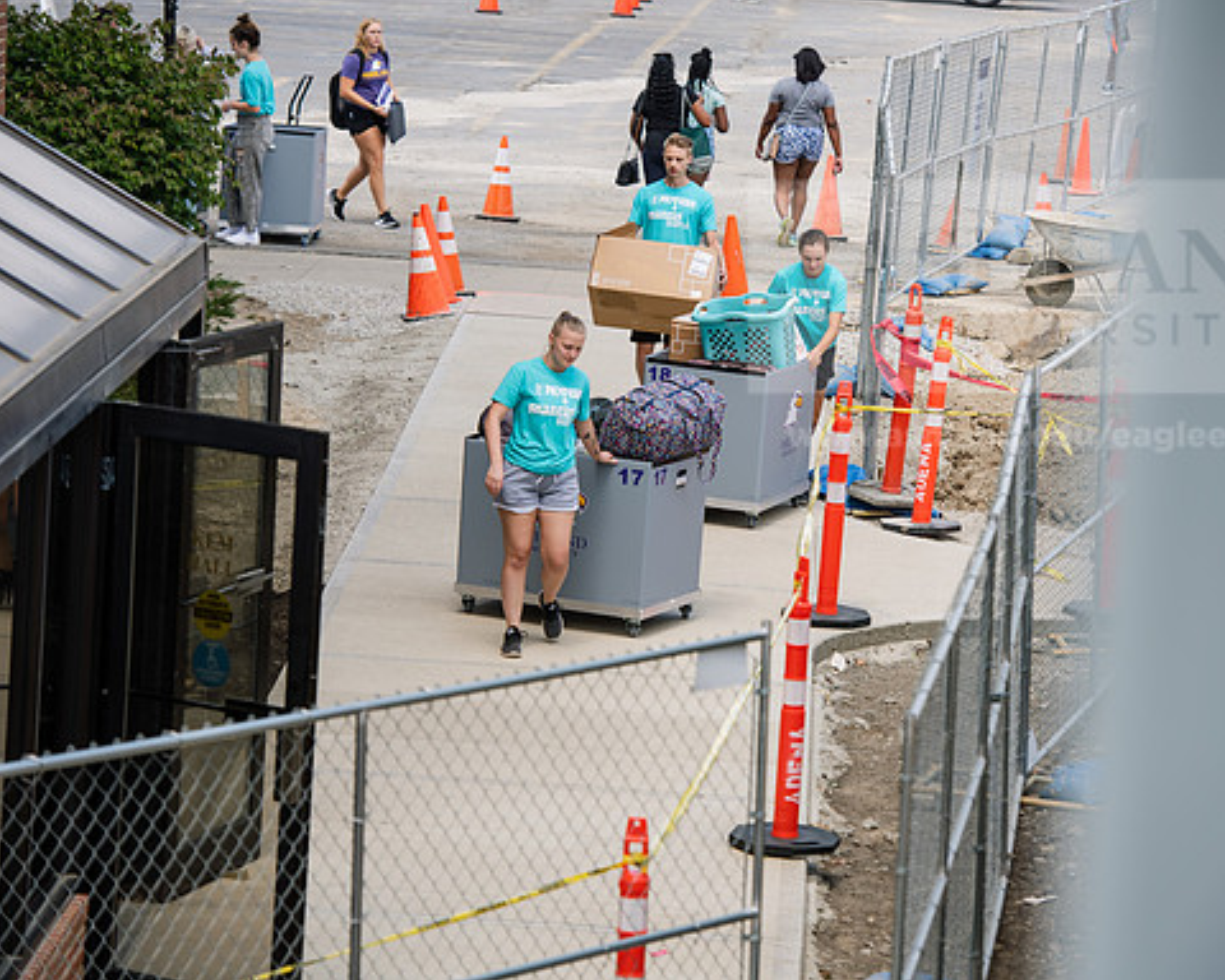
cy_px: 489
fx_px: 5547
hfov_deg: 12.6
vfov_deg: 10.1
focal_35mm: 153
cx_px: 671
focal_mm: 135
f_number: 4
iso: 100
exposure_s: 1/400
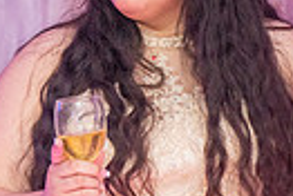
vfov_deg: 4.5
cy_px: 195
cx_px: -295
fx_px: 2521
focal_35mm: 309
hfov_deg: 6.5
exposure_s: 1/160
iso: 1250
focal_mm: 70
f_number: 4
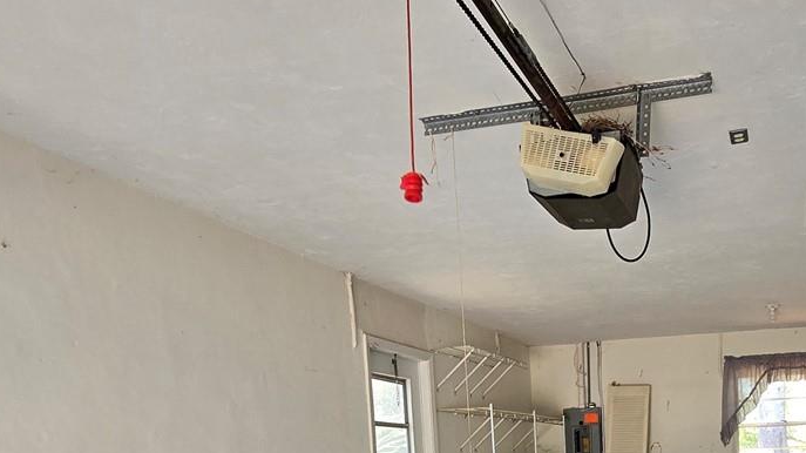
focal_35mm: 33
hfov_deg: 56.5
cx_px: 605
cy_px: 545
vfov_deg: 30.3
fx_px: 705
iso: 64
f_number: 2.2
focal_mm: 2.2
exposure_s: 1/60
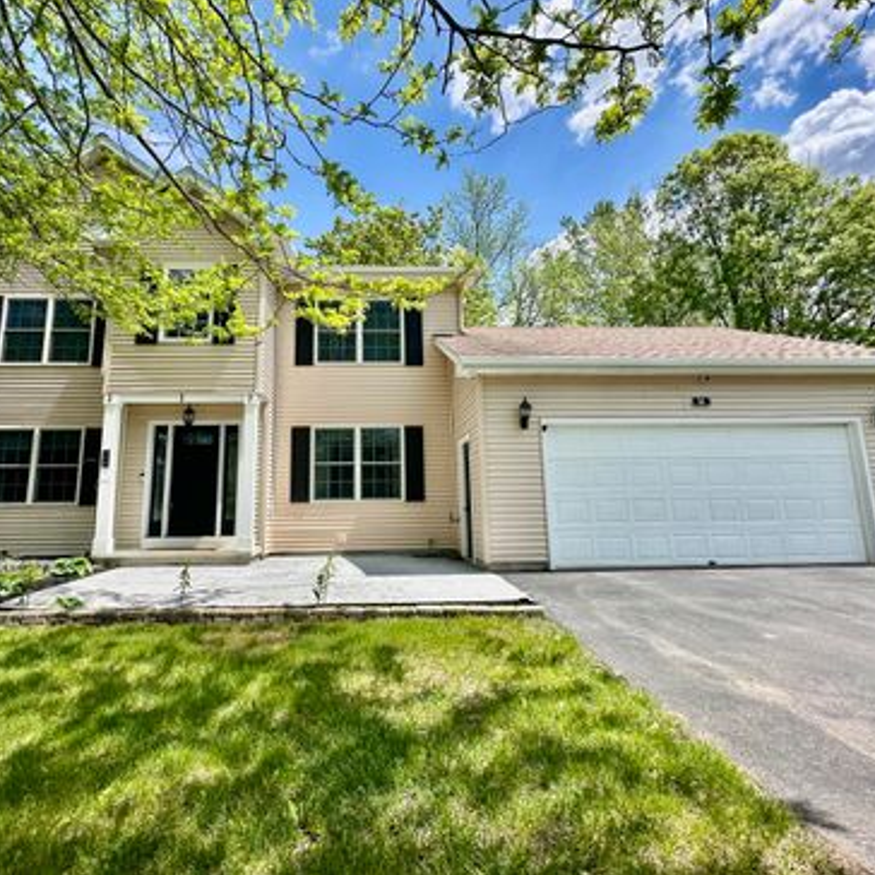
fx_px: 486
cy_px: 431
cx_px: 389
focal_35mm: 17
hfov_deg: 83.7
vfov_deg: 84.0
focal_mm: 2.22
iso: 50
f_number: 2.2
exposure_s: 1/1511
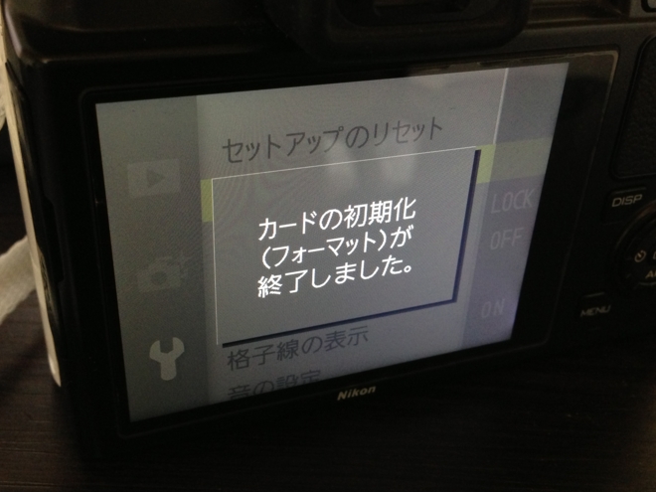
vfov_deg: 36.0
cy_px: 250
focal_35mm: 40
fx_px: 758
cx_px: 306
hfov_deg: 46.8
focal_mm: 4.13
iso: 250
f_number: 2.4
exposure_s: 1/20
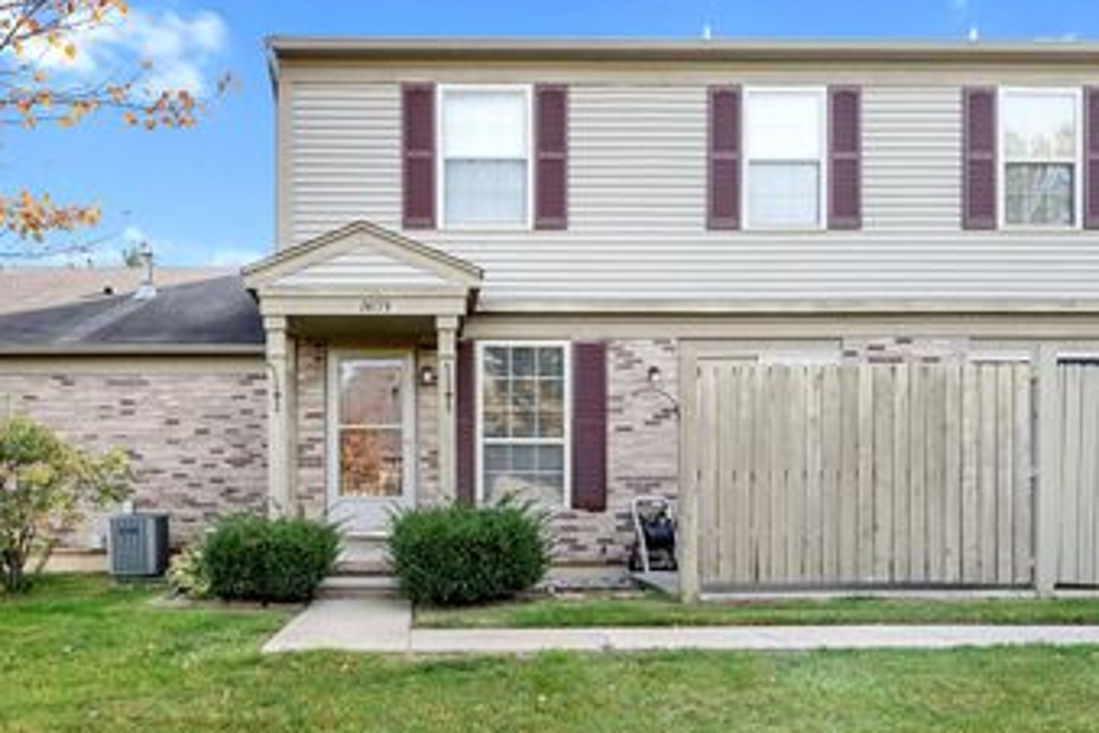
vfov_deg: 44.5
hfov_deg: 63.9
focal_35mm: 29
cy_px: 517
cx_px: 444
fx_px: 873
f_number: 8
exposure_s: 1/80
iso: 500
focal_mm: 19.4
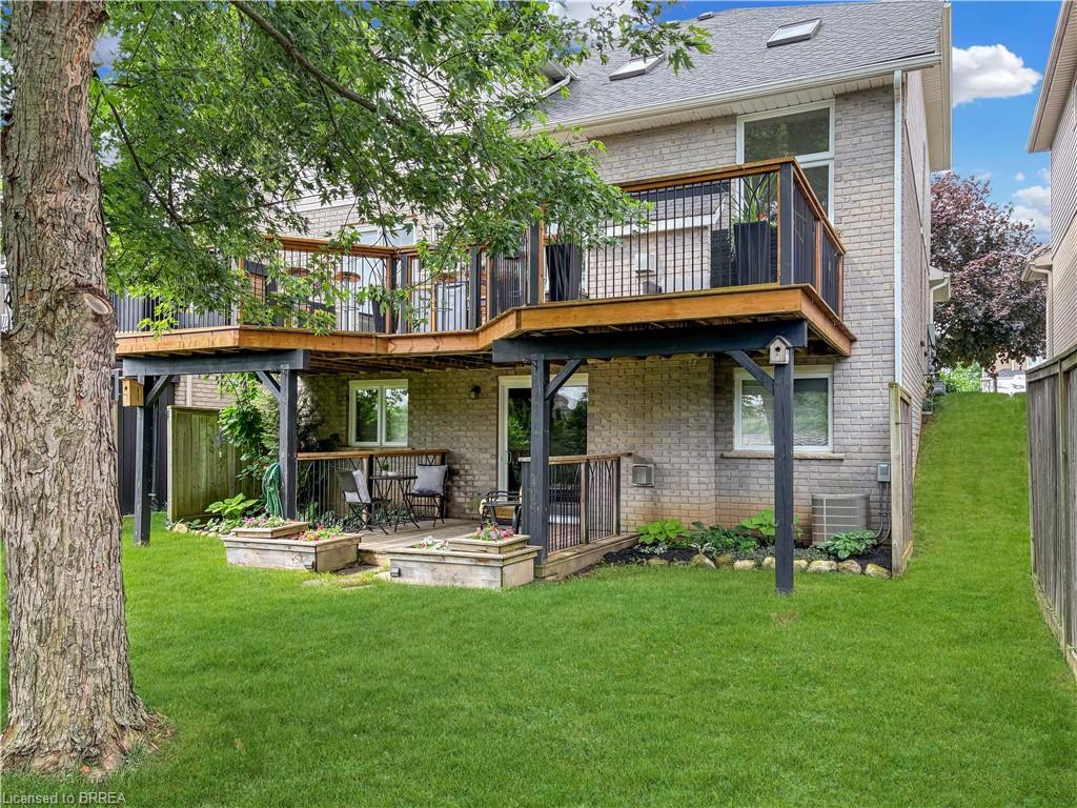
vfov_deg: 53.1
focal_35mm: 26
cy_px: 404
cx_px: 538
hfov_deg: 67.3
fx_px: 809
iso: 50
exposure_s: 1/390
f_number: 1.6
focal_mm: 5.96
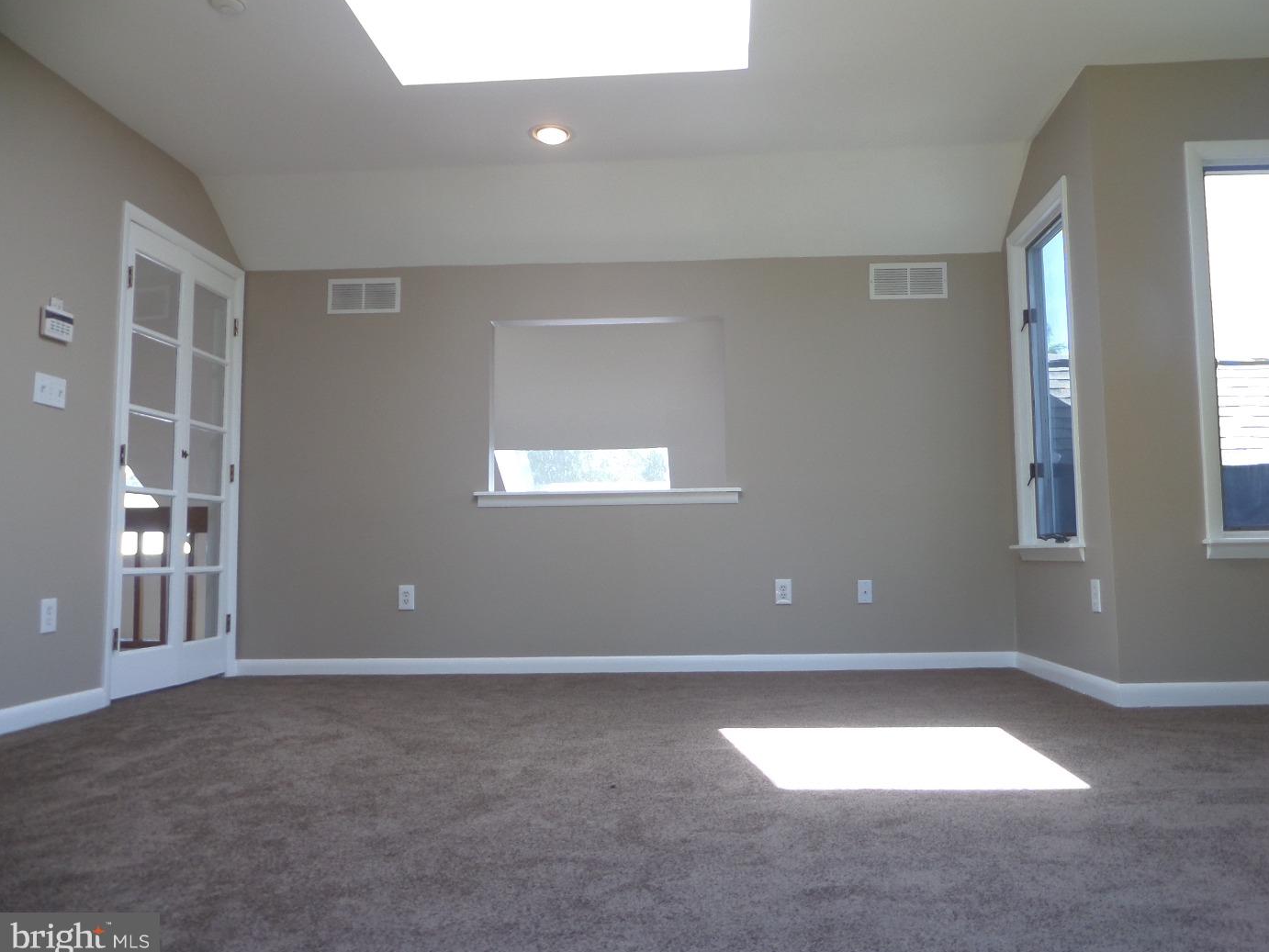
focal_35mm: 25
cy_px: 470
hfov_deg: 69.4
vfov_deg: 54.9
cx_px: 660
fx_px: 917
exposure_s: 1/60
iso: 100
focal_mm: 4
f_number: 3.2
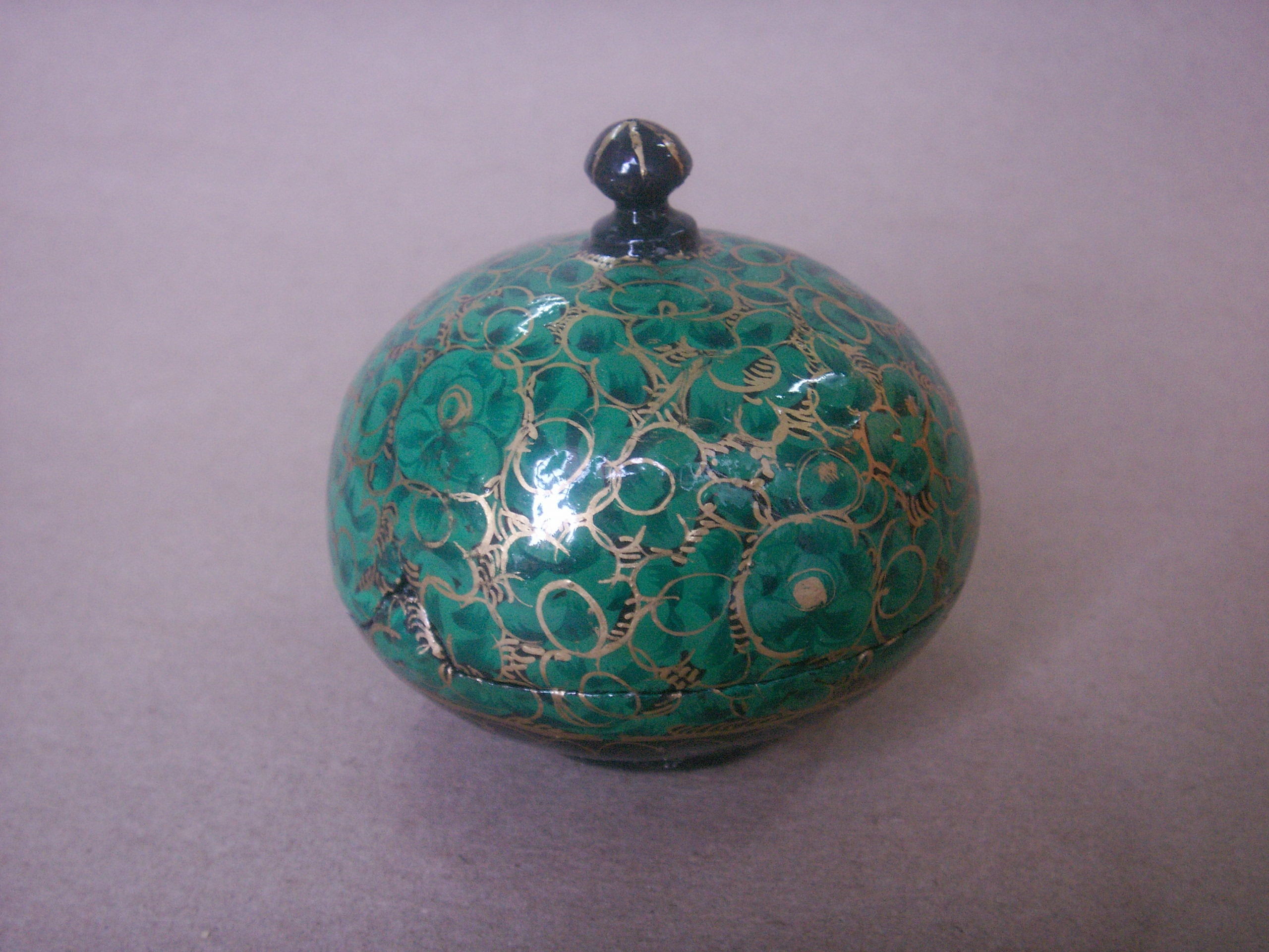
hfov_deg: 50.1
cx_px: 634
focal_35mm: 37
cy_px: 476
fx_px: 1356
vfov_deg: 38.7
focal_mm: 7.7
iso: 100
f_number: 3.5
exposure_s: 1/10
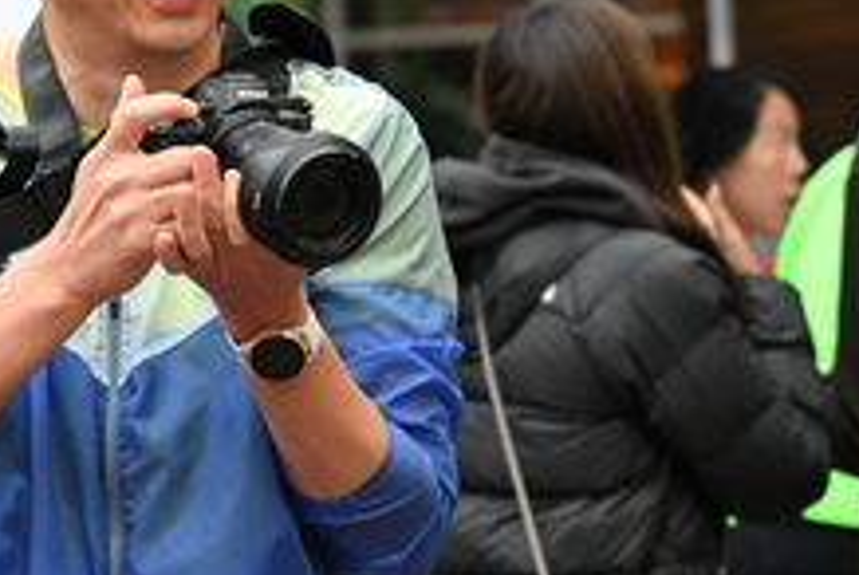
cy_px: 120
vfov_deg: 6.7
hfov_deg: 10.0
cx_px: 63
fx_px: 4874
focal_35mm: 204
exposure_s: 1/500
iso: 3200
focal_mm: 81
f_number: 4
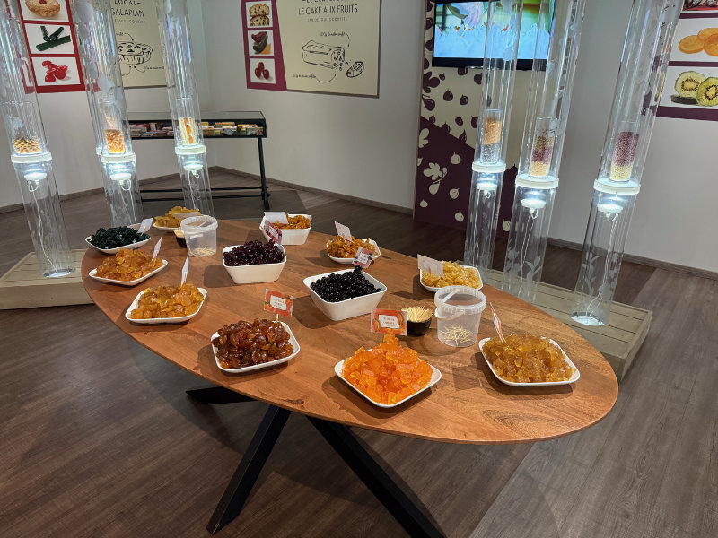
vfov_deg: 56.8
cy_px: 269
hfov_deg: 71.6
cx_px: 359
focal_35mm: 24
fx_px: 498
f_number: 1.8
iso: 500
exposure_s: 1/50
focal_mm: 6.8
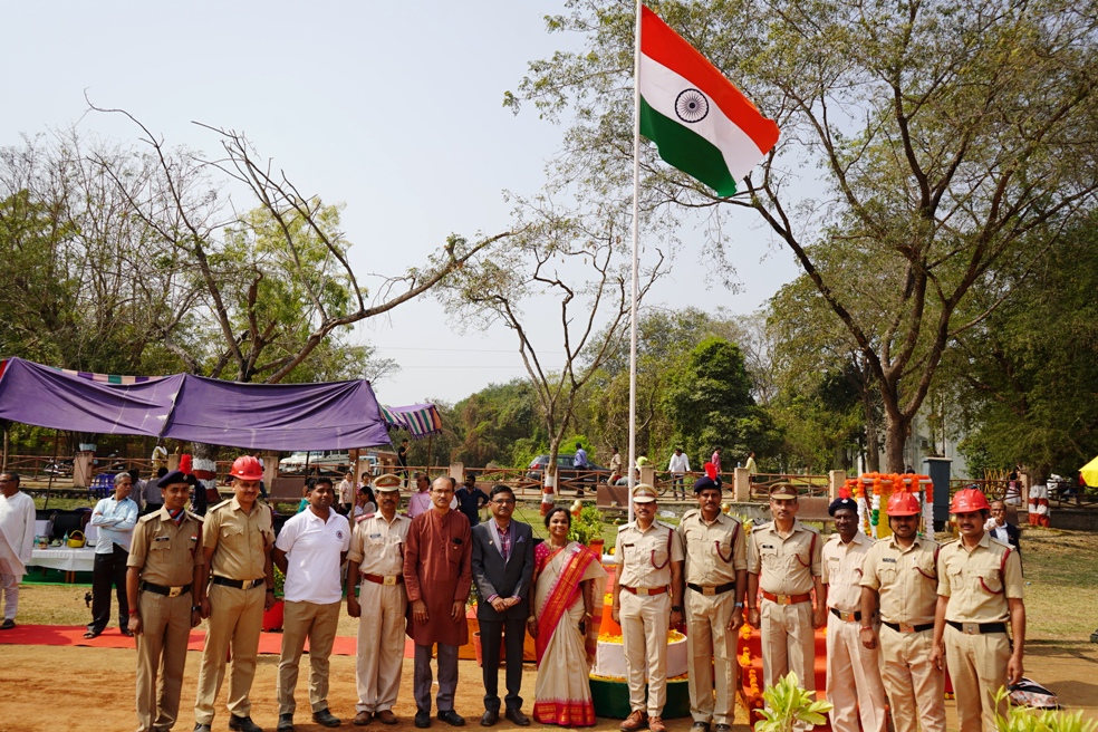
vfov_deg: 45.0
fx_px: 884
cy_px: 366
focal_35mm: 29
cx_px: 549
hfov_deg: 63.7
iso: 100
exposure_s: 1/640
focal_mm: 29
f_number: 5
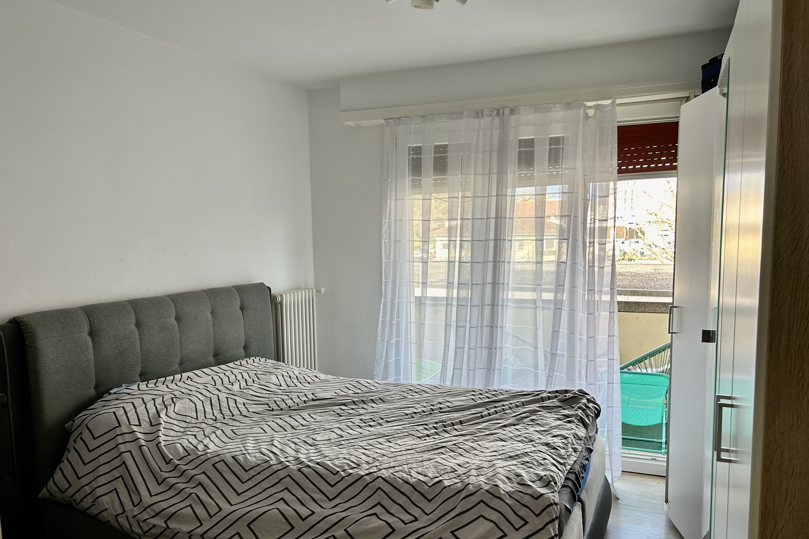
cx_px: 406
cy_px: 299
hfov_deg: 65.5
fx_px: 629
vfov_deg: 46.3
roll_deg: -0.2
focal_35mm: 28
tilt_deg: -7.1
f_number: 1.5
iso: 50
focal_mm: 5.7
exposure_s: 1/121
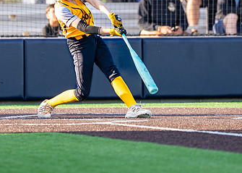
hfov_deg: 3.9
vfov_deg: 2.8
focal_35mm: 521
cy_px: -19
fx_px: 3579
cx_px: 75
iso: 320
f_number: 2.8
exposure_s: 1/1600
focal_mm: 200
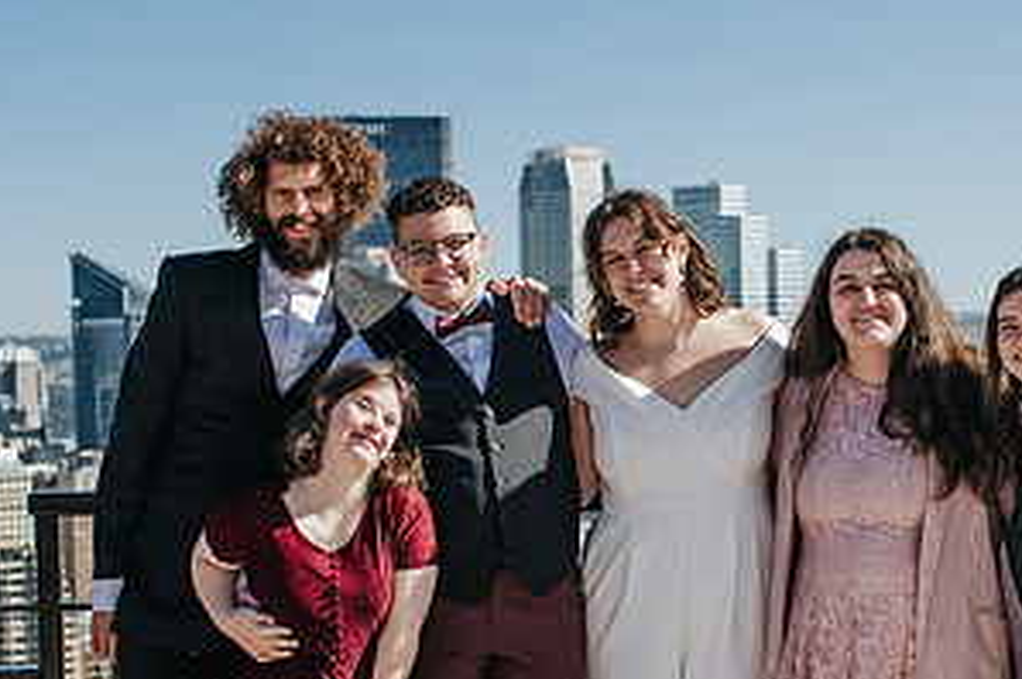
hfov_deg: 23.8
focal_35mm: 85
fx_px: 2410
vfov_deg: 15.9
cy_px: 523
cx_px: 668
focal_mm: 35
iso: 100
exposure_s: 1/1250
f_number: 3.2
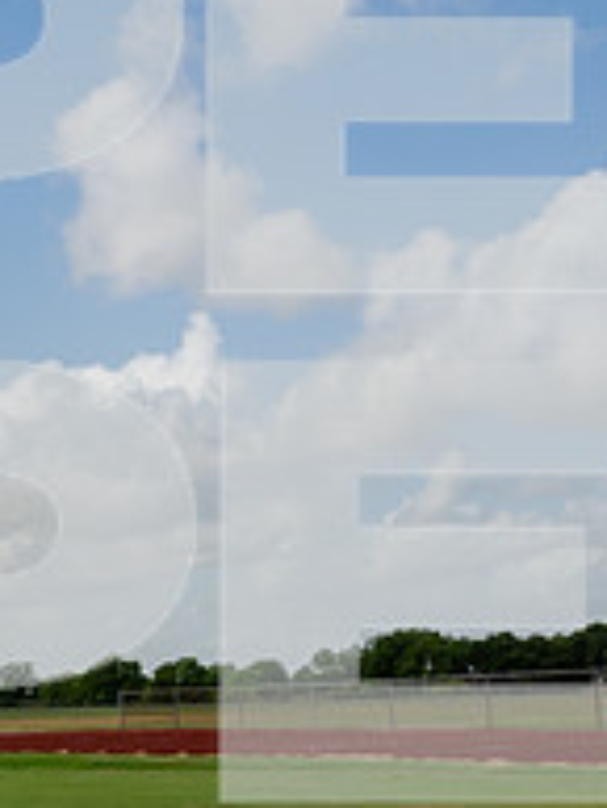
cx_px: -451
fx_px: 1822
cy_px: 558
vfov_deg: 24.8
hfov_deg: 16.2
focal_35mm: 78
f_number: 8
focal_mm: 24
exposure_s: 1/250
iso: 100
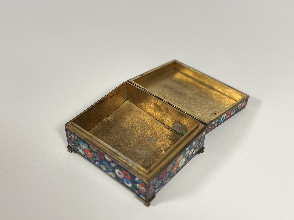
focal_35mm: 52
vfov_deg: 28.0
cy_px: 110
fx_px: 442
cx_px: 147
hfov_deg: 36.8
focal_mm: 5.96
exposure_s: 1/50
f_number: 1.6
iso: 50
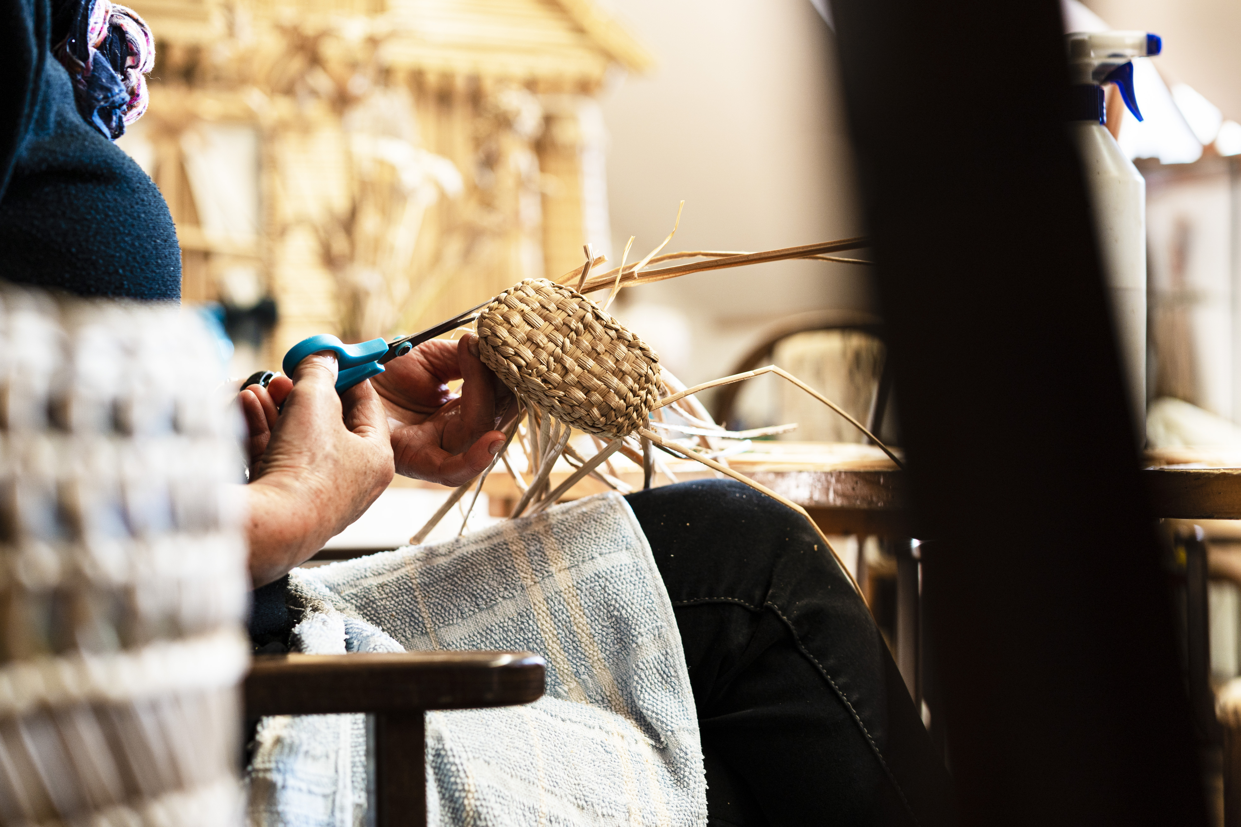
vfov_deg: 24.6
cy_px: 414
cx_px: 620
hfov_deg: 36.2
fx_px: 1896
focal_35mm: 55
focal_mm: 55
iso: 200
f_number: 3.2
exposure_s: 1/50
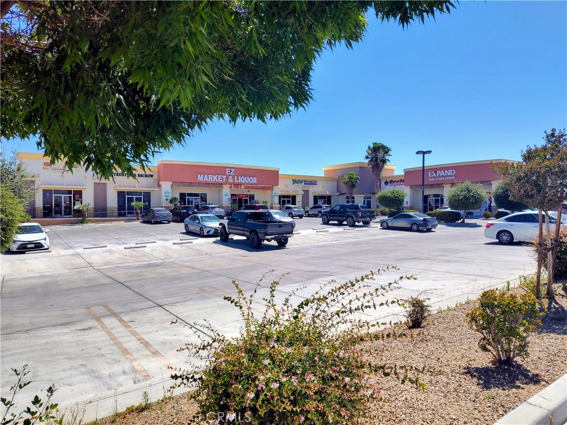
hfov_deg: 73.9
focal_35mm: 23
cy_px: 212
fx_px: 377
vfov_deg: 58.9
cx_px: 284
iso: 100
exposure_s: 1/1882
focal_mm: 5.56
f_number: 1.8
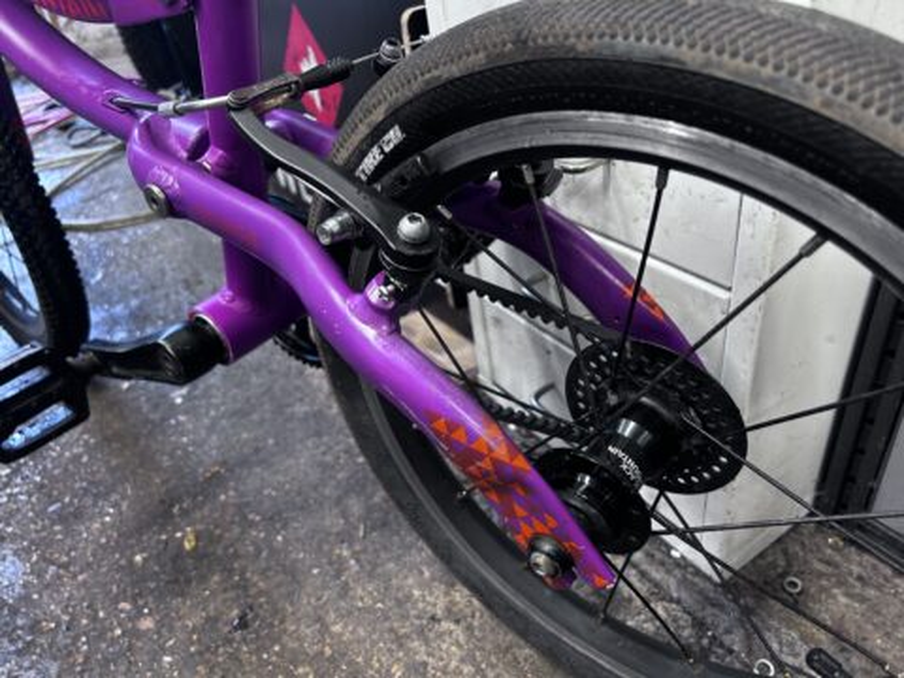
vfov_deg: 53.1
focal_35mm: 26
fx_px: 679
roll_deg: +9.7
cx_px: 452
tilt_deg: -34.2
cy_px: 339
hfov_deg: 67.3
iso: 100
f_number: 1.5
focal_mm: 5.7
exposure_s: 1/50
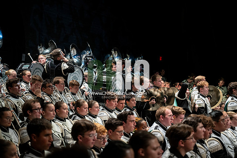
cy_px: 79
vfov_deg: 19.5
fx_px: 461
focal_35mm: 70
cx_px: 118
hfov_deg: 28.8
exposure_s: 1/500
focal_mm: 70
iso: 800
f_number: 2.8
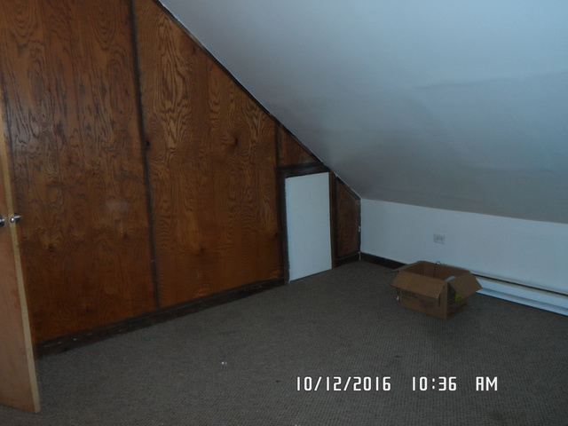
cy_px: 213
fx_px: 459
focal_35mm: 28
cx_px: 284
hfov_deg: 63.4
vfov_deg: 49.7
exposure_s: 1/8
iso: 400
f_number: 3.1
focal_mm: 4.9
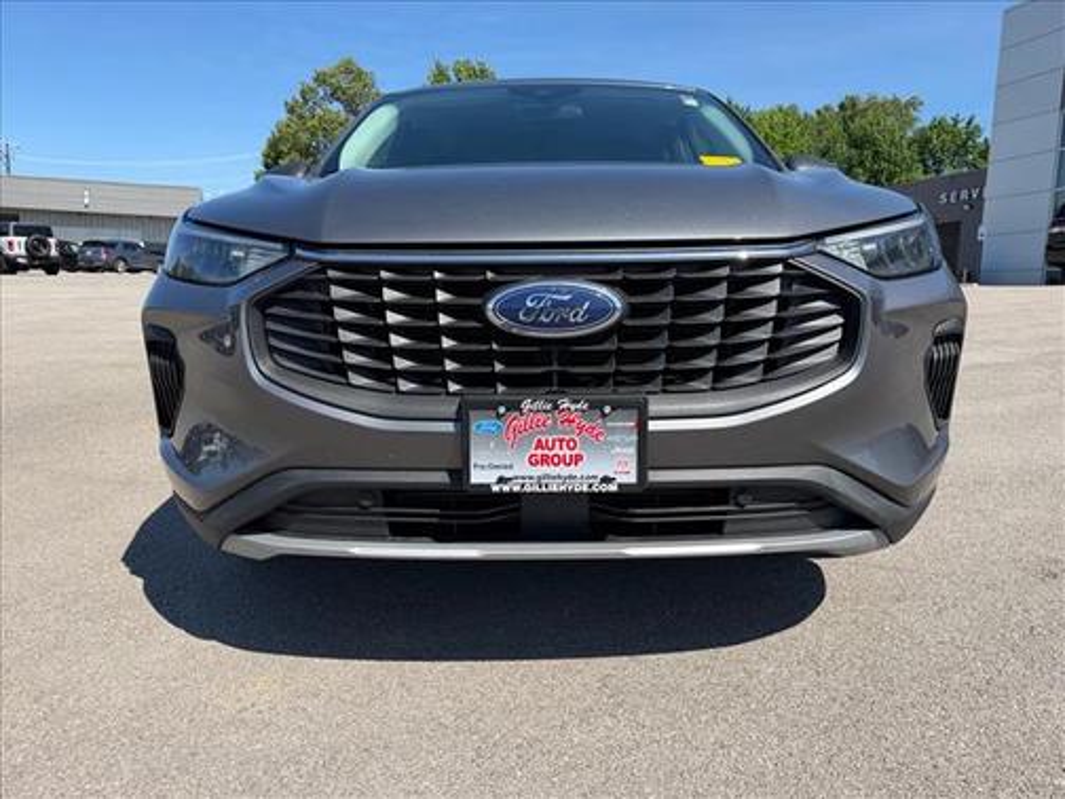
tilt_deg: -7.0
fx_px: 738
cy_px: 400
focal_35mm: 24
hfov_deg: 71.6
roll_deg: -1.2
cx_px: 532
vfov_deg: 56.8
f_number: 1.78
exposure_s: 1/3145
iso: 80
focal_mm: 6.76
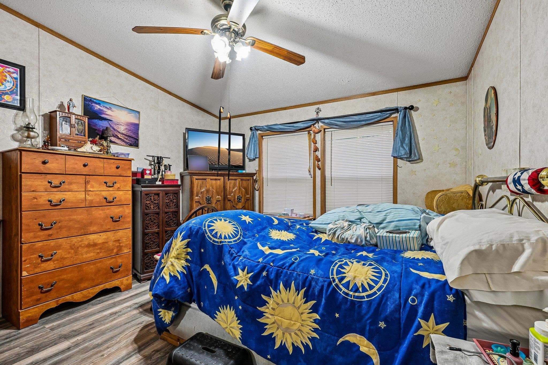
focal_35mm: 16
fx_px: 244
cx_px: 274
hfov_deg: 96.7
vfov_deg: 73.7
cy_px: 182
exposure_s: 1/5
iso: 400
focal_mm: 16
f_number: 8
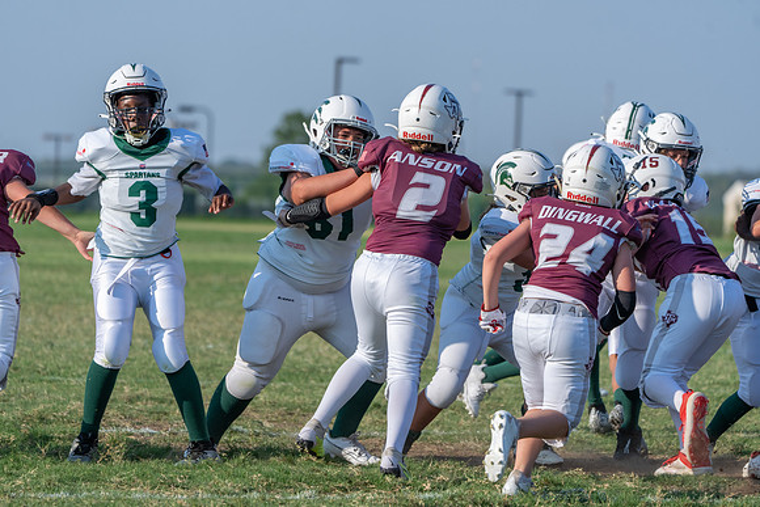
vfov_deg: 5.7
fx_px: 5089
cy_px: 254
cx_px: 380
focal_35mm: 241
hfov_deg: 8.5
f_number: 5.6
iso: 250
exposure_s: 1/1250
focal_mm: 241
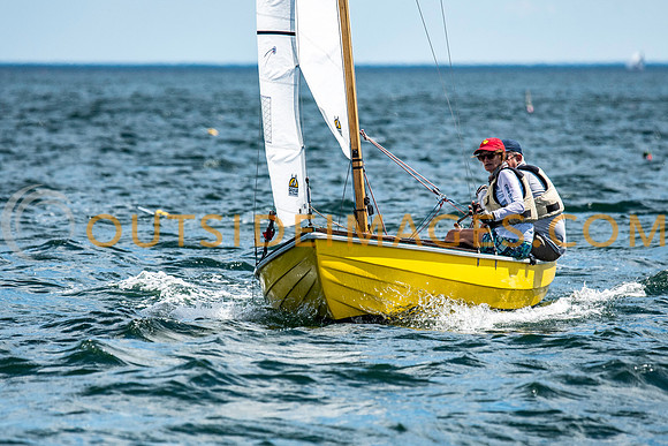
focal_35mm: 488
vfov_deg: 2.8
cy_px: 223
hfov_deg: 4.2
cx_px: 334
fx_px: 9059
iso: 500
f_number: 5
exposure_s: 1/5000
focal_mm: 300
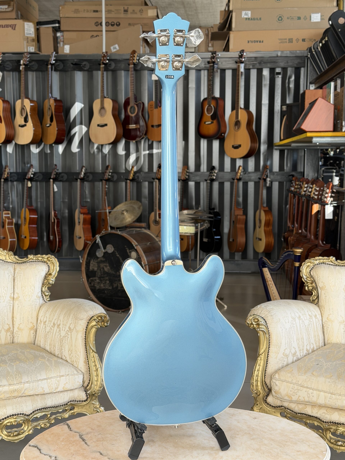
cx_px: 172
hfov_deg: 30.3
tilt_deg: -6.3
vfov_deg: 39.7
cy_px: 230
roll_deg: -0.1
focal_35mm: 48
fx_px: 638
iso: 64
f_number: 1.78
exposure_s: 1/121
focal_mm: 6.76
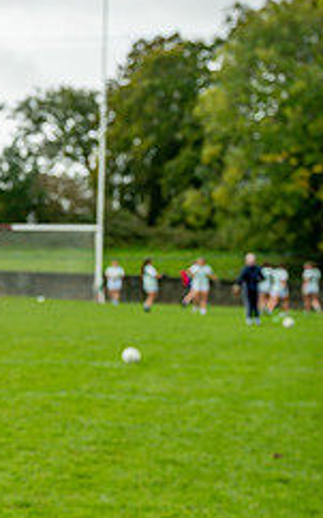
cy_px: 318
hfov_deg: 9.7
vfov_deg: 16.4
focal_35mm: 127
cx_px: -278
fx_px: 1791
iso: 100
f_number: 5
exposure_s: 1/320
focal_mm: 52
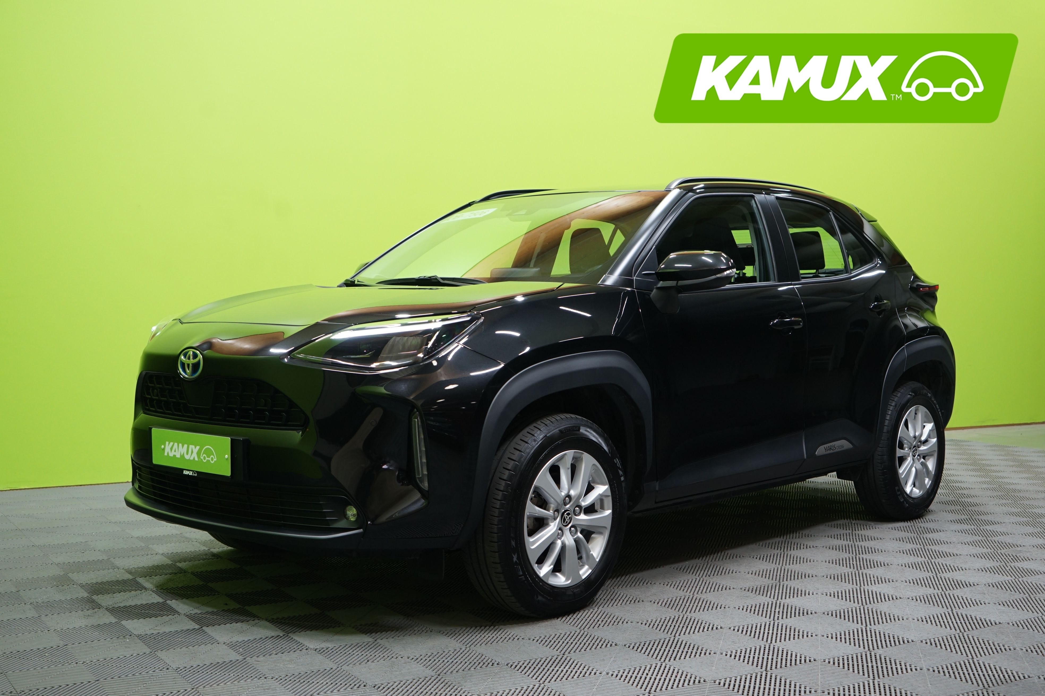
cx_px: 522
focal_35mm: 41
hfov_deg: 47.4
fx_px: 1190
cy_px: 348
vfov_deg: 32.6
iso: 800
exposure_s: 1/20
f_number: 5
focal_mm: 41
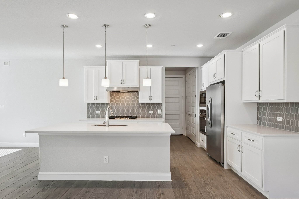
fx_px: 174
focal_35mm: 21
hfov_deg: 81.2
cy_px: 100
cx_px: 150
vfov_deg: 59.5
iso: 400
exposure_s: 1/40
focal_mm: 14
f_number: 8
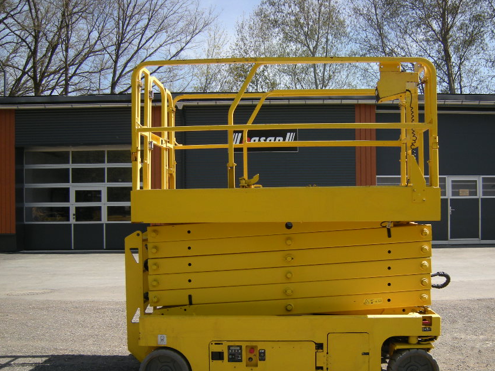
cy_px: 220
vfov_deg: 41.6
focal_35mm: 34
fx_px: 486
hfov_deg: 53.7
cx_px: 289
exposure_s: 1/170
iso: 64
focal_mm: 4.7
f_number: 5.6
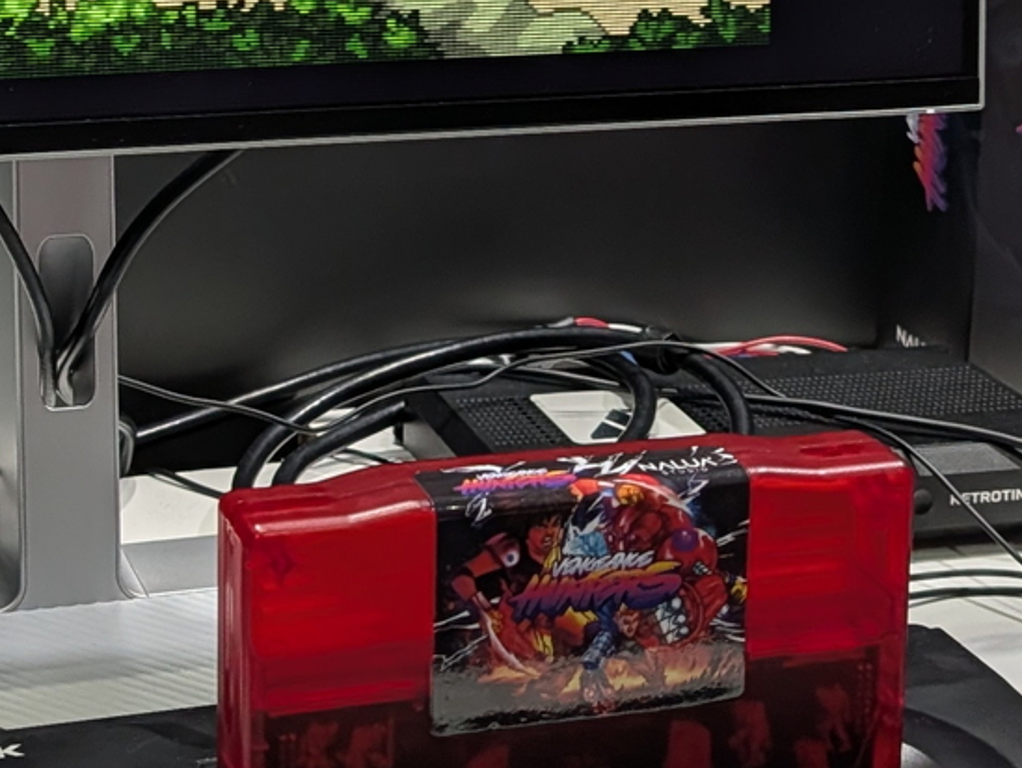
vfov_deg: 16.7
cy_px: -197
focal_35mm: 84
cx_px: 87
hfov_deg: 22.6
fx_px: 2483
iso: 31
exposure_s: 1/100
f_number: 1.68
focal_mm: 6.9
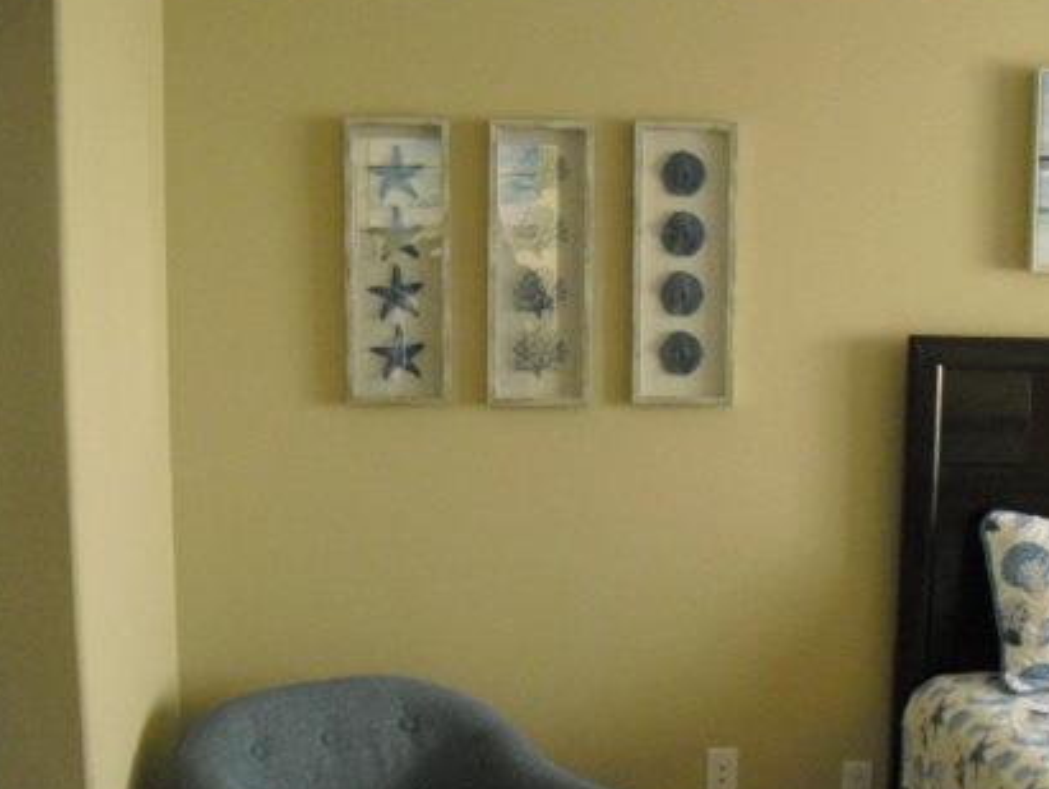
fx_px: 1699
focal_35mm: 56
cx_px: 595
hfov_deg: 34.3
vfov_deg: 25.9
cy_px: 575
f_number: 3.1
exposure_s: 1/60
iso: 800
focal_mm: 6.3
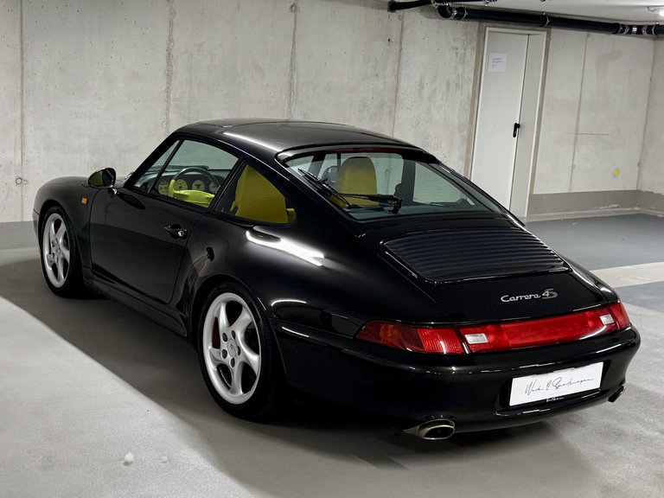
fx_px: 460
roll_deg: -3.5
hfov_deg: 71.6
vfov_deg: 56.8
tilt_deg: -11.0
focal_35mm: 24
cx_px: 332
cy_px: 249
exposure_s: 1/100
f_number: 1.78
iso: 320
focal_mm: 6.76
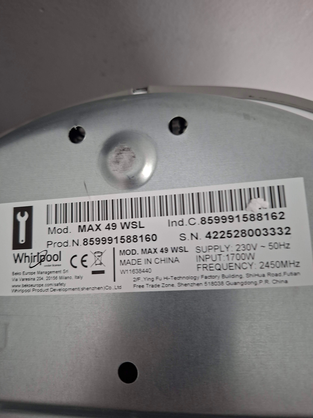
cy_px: 209
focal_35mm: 23
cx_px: 156
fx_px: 277
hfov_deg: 58.9
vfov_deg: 73.9
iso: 400
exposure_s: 1/25
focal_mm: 5.54
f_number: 1.8
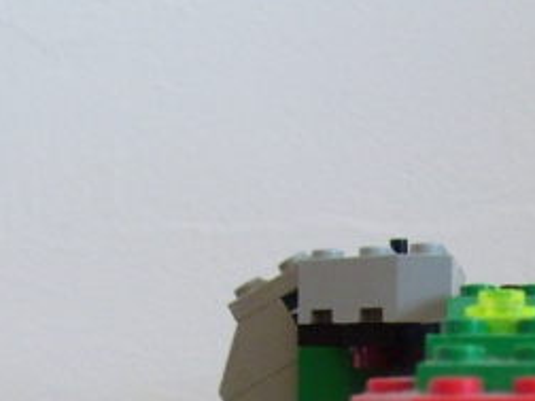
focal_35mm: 125
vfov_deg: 11.2
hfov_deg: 15.5
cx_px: 507
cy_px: 670
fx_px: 1932
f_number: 2.7
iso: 160
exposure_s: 1/8
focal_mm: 6
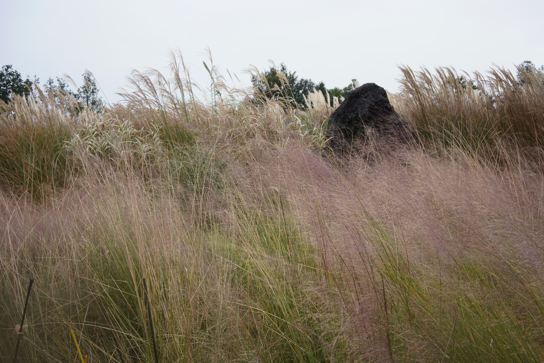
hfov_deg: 54.4
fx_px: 529
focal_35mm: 35
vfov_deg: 37.9
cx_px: 272
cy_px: 182
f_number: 10
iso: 1250
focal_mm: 35
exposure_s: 1/100
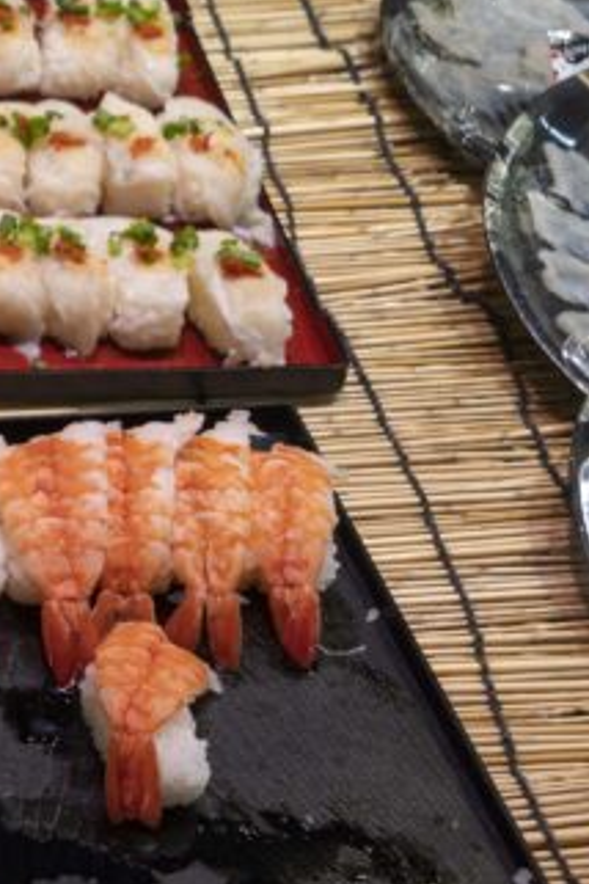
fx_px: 2896
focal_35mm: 118
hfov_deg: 10.1
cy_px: 351
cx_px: -817
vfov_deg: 17.3
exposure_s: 1/160
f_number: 5
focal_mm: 37
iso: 400
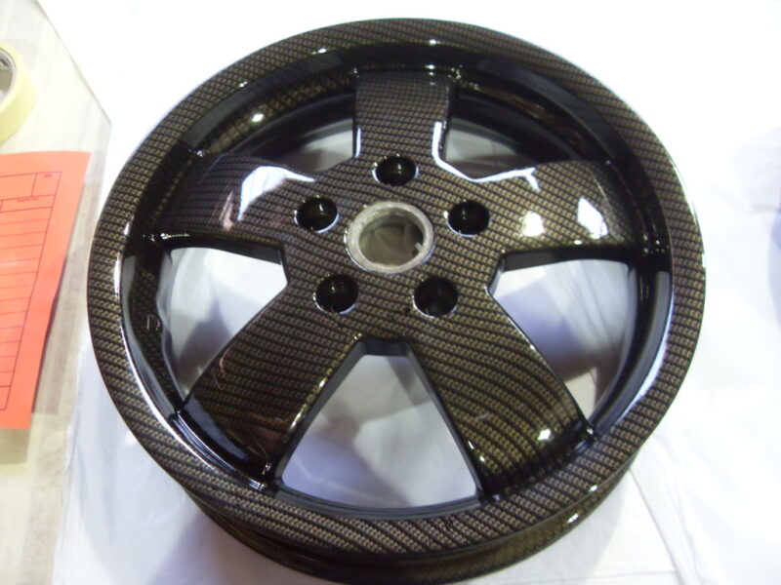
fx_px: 790
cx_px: 390
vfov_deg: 40.7
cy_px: 292
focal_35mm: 35
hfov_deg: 52.6
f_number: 2.8
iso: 200
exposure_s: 1/15
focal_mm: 6.3
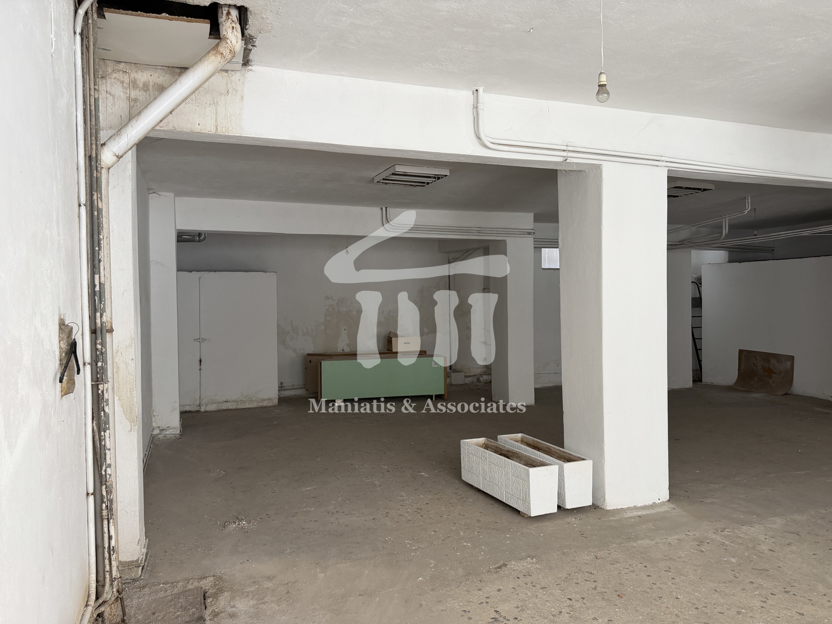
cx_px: 416
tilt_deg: +0.2
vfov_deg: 56.8
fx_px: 577
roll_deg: +0.5
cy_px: 312
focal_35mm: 24
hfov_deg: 71.6
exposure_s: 1/118
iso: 200
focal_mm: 6.76
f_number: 1.78
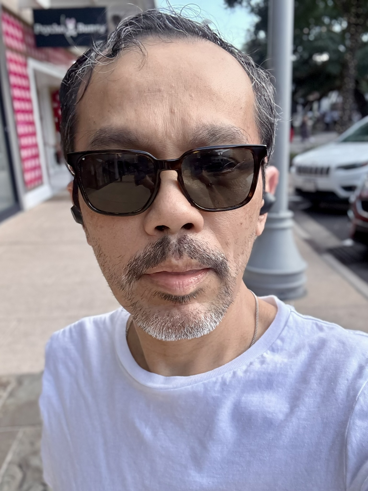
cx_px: 184
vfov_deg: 60.0
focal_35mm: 30
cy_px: 246
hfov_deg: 46.8
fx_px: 425
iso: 40
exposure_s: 1/243
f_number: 1.9
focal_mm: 2.69
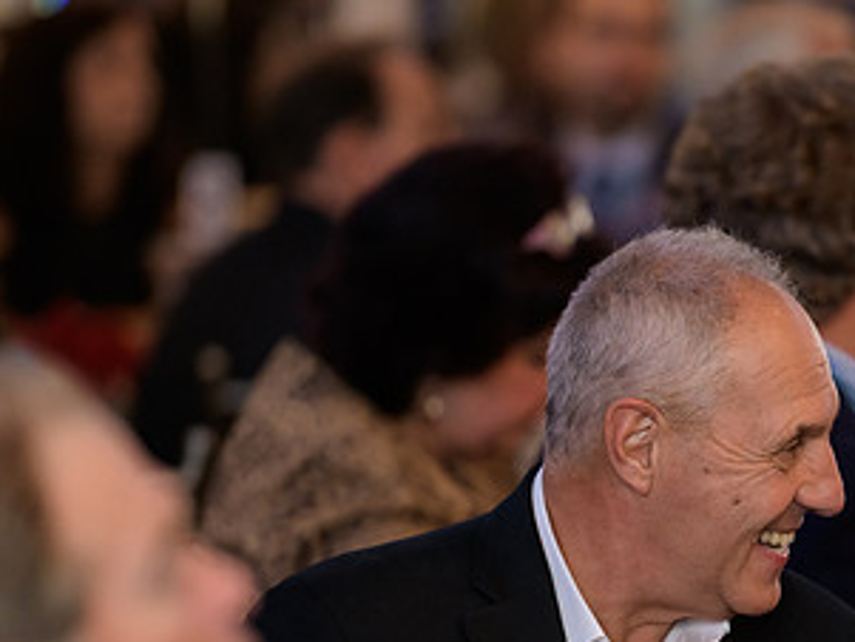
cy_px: 482
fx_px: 9167
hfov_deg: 5.3
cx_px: 699
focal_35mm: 371
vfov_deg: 4.0
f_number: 3.2
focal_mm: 200
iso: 1000
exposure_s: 1/125
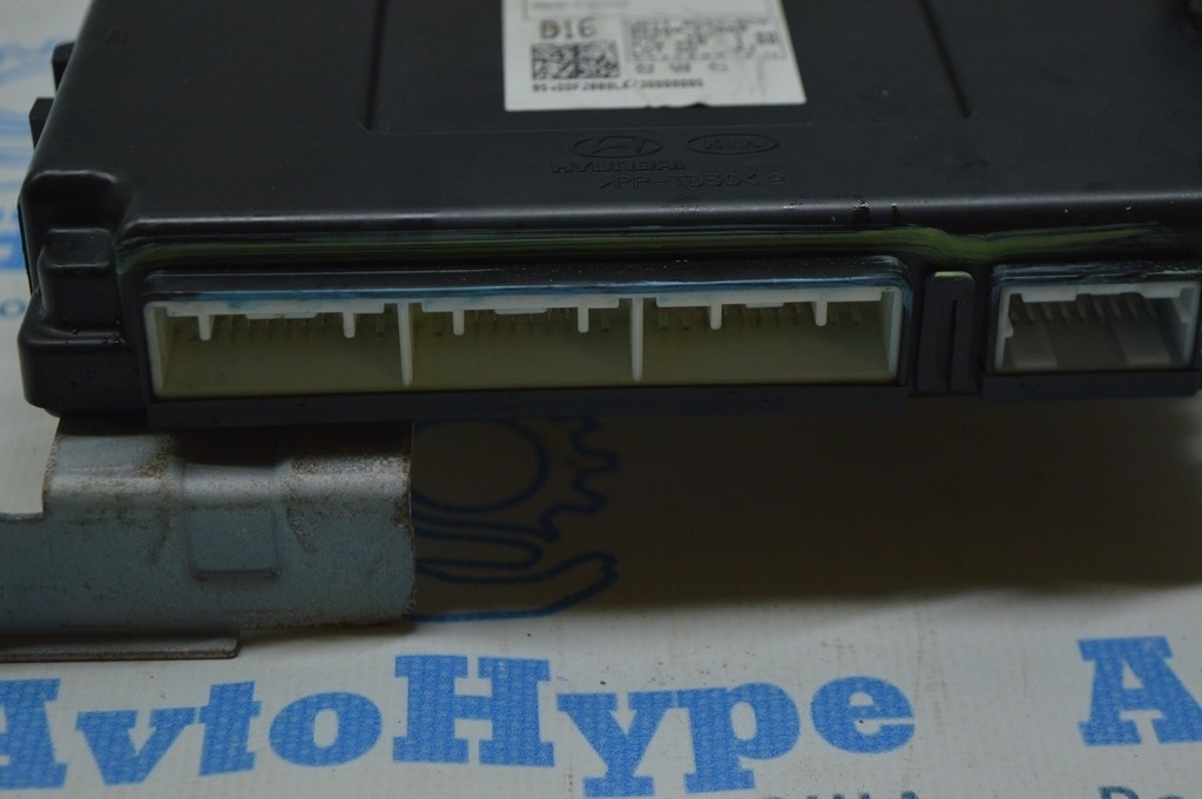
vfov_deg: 18.9
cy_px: 400
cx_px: 601
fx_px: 2402
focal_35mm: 72
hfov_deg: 28.1
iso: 400
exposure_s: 1/100
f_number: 5.3
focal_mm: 48
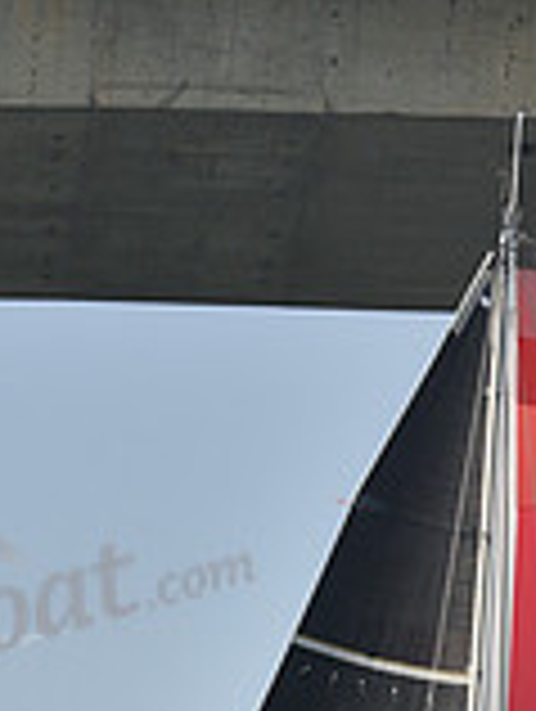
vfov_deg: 7.8
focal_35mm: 247
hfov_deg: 6.0
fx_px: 5086
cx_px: 489
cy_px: 1220
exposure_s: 1/640
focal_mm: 70
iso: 250
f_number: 7.1
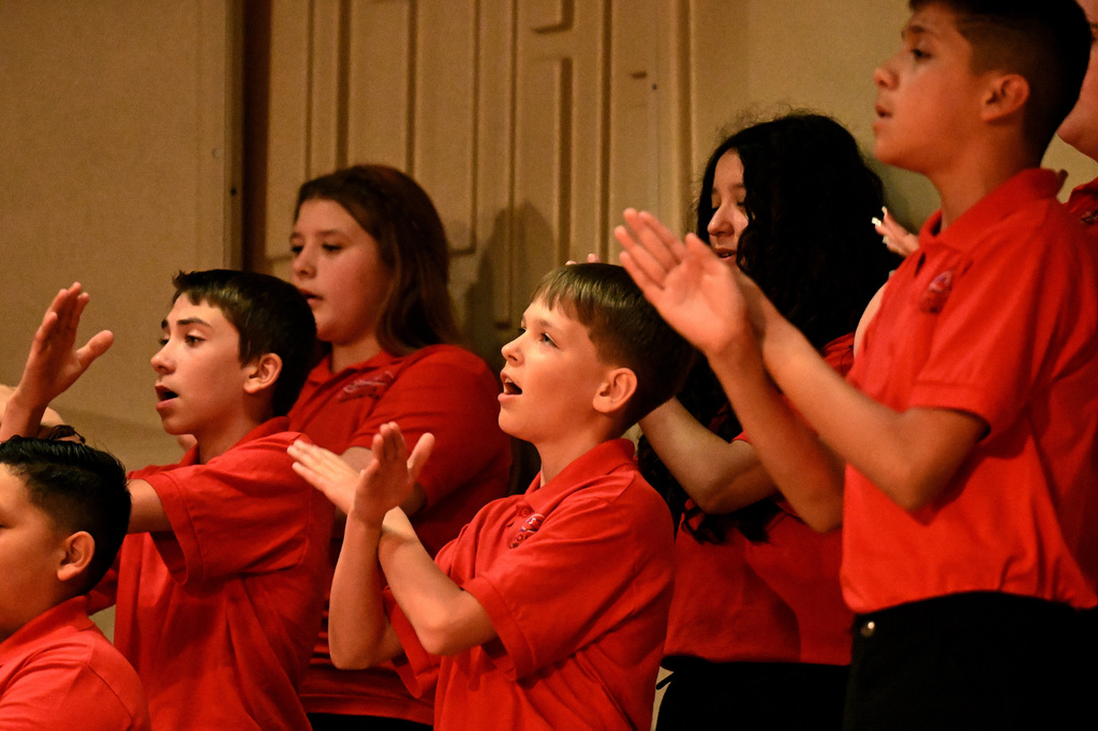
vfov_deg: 5.2
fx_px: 7988
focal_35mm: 262
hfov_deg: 7.9
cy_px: 366
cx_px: 549
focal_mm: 175
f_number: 2.8
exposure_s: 1/640
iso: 10000
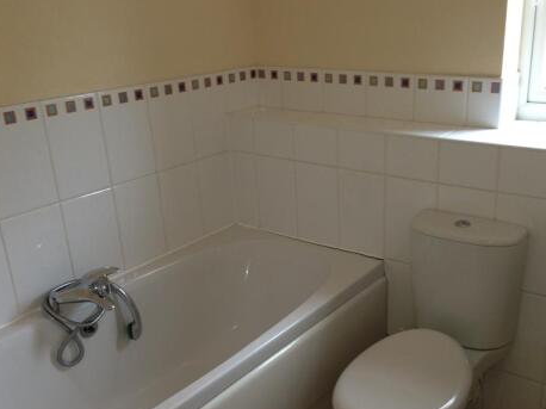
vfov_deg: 34.2
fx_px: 662
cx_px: 321
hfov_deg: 44.6
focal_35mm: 42
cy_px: 239
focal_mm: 4.13
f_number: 2.4
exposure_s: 1/40
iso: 80
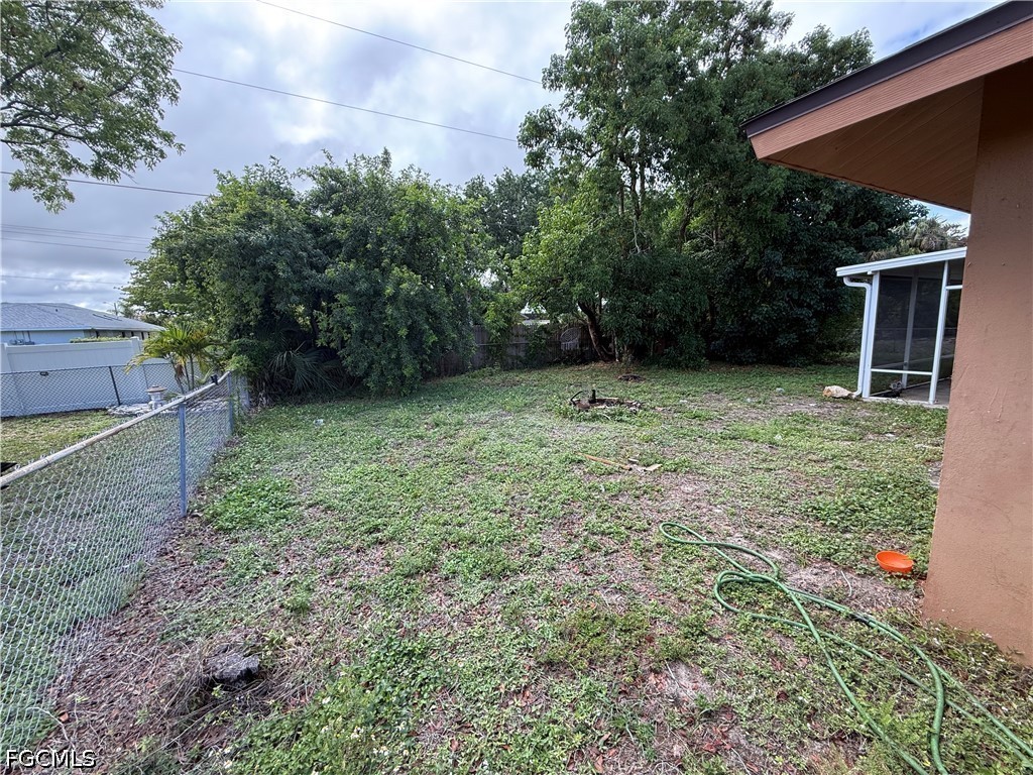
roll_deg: +1.3
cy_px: 388
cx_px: 516
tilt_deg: -9.3
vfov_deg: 85.7
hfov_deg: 102.1
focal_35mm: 14
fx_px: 418
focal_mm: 2.22
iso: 50
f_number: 2.2
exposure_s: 1/222
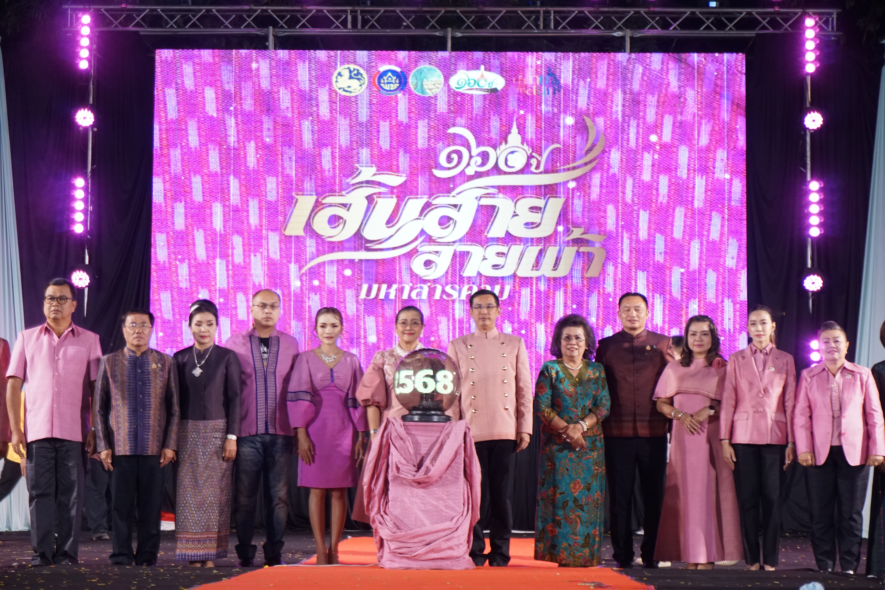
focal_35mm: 70
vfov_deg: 19.3
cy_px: 295
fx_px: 1733
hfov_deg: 28.6
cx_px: 442
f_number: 5.6
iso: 1000
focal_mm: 47
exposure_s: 1/80
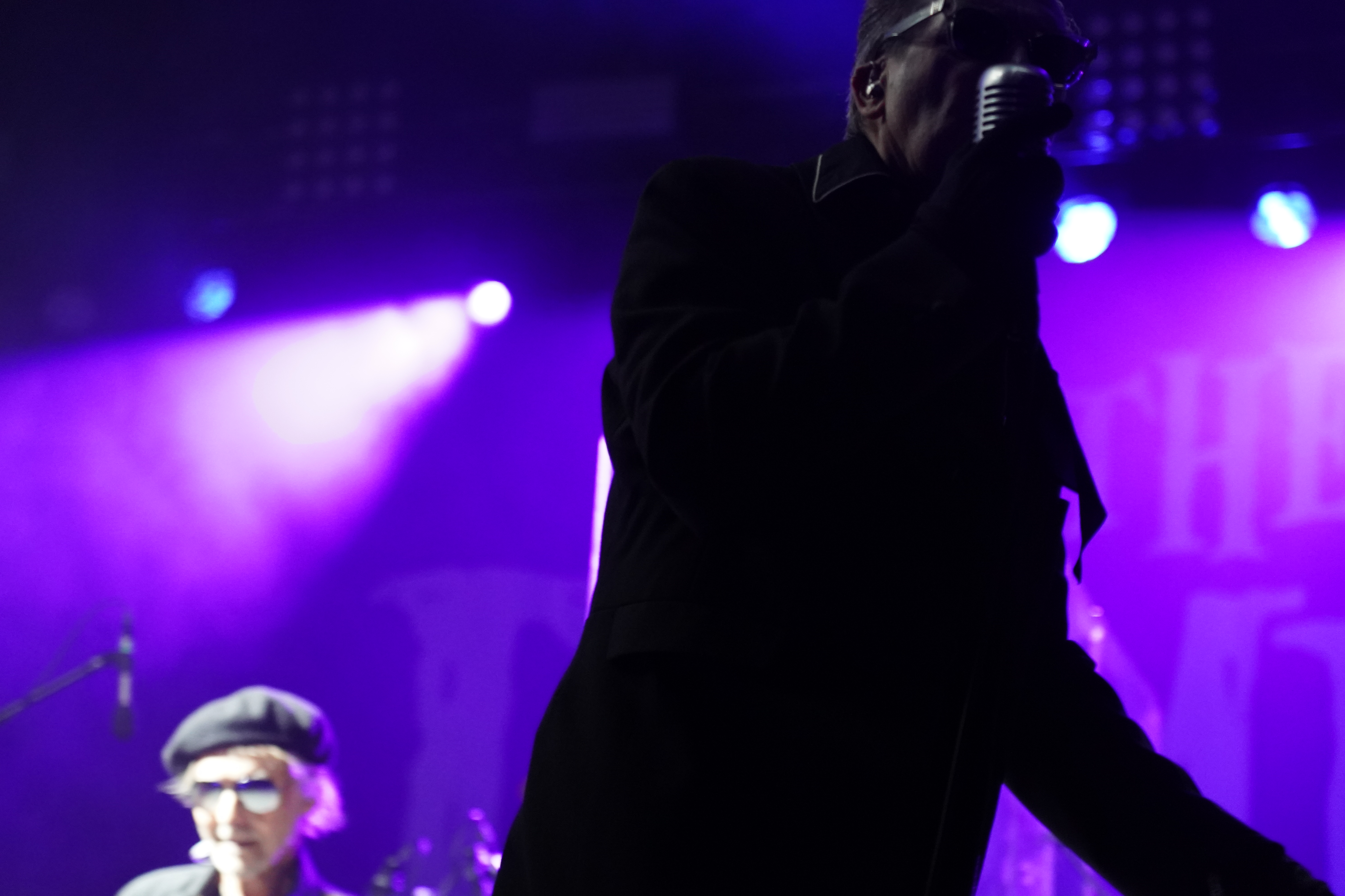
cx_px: 672
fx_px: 3923
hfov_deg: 19.5
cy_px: 448
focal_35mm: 105
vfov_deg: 13.0
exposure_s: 1/160
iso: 6400
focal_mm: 105
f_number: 4
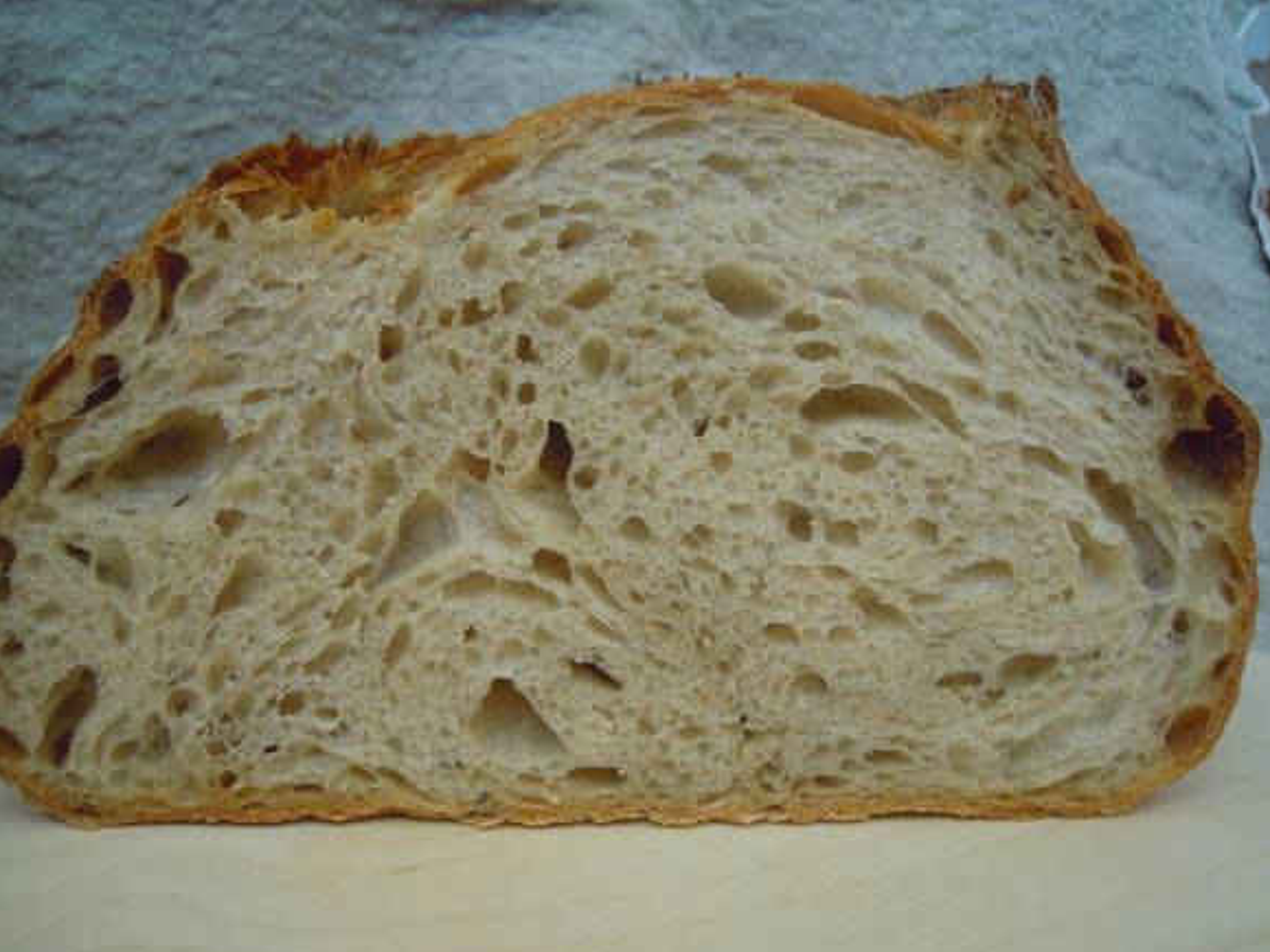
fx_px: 1064
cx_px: 619
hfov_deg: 61.7
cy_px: 491
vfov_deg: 48.2
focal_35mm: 29
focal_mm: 5
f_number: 2.7
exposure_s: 1/60
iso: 180
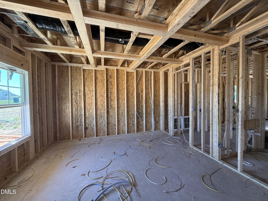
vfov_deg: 85.7
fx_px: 108
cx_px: 134
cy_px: 100
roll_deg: +0.0
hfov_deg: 102.1
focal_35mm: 14
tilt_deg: -0.4
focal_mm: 2.22
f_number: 2.2
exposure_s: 1/99
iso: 200
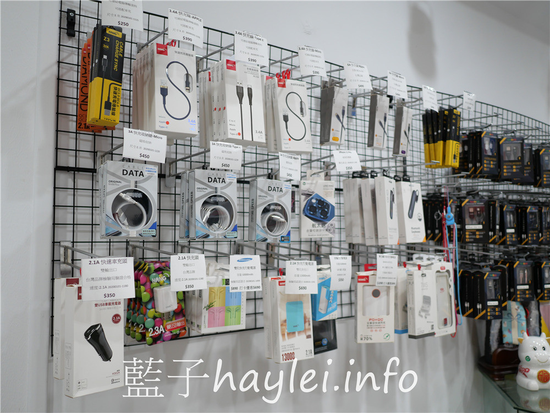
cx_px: 275
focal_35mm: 30
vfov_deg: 46.8
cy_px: 206
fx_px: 477
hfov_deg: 60.0
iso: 200
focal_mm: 15
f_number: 1.7
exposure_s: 1/100
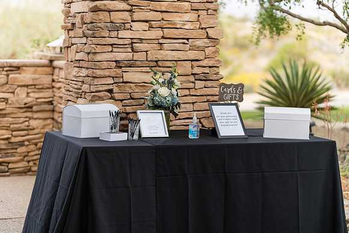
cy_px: 116
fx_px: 824
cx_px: 174
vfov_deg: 16.1
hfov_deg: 23.9
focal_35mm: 85
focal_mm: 85
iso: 160
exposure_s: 1/5000
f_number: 1.4
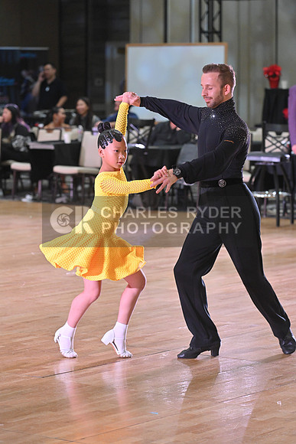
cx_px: 148
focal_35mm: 135
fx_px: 1664
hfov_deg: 10.2
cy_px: 222
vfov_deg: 15.2
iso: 3200
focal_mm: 135
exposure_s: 1/320
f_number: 5
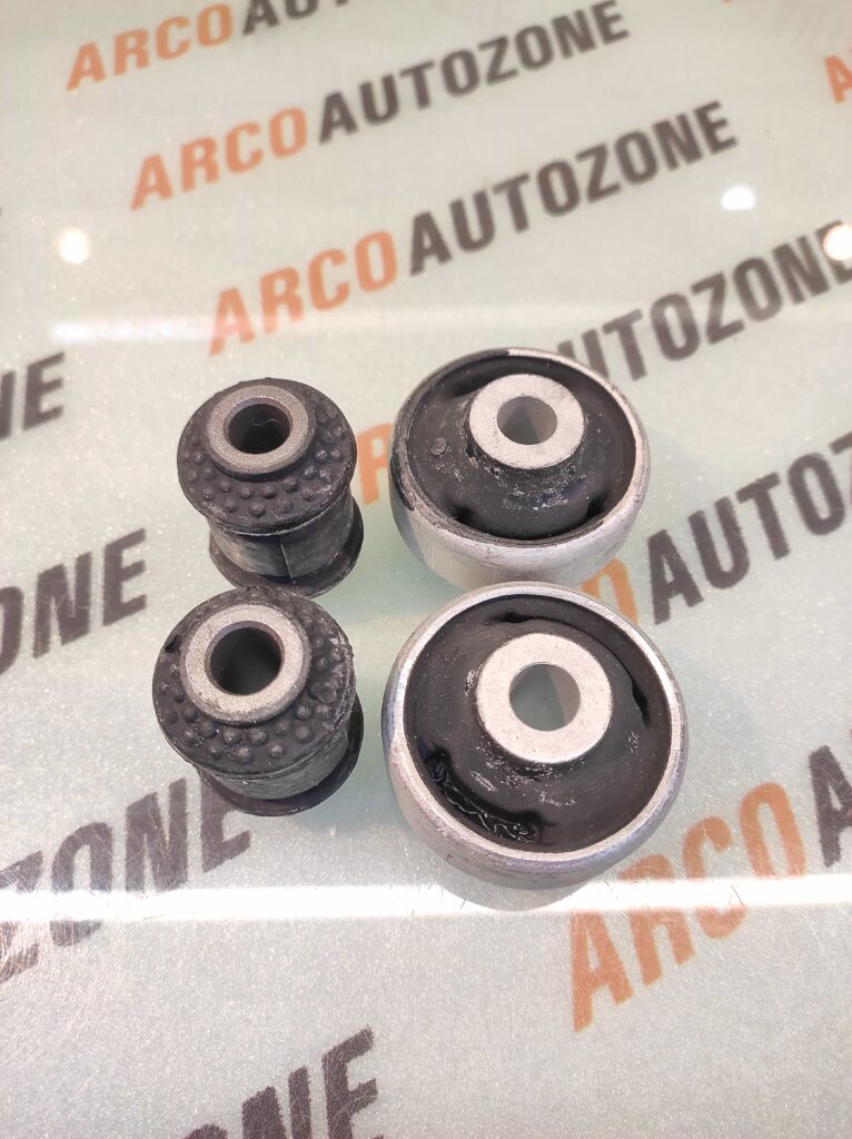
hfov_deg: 74.6
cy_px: 570
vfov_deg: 91.1
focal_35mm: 17
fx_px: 559
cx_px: 426
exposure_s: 1/33
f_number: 1.79
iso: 227
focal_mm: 4.74
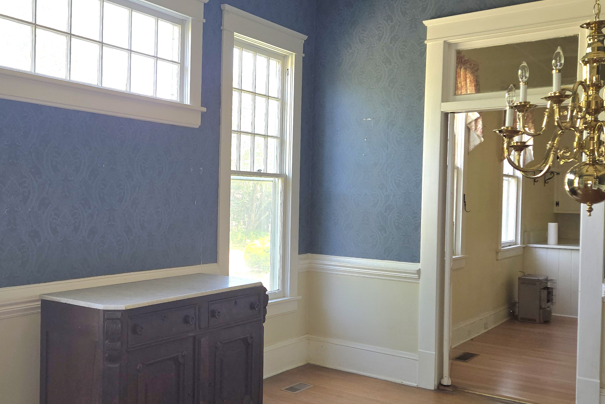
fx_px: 639
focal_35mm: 38
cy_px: 203
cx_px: 185
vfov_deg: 35.1
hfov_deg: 49.5
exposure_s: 1/60.2
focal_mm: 5.4
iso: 50
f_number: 1.8
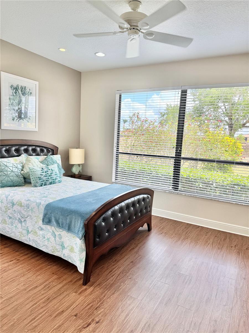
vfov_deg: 71.6
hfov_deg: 56.8
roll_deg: -2.8
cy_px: 166
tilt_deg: -7.2
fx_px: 230
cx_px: 124
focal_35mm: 24
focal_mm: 6.76
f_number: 1.78
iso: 80
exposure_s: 1/289
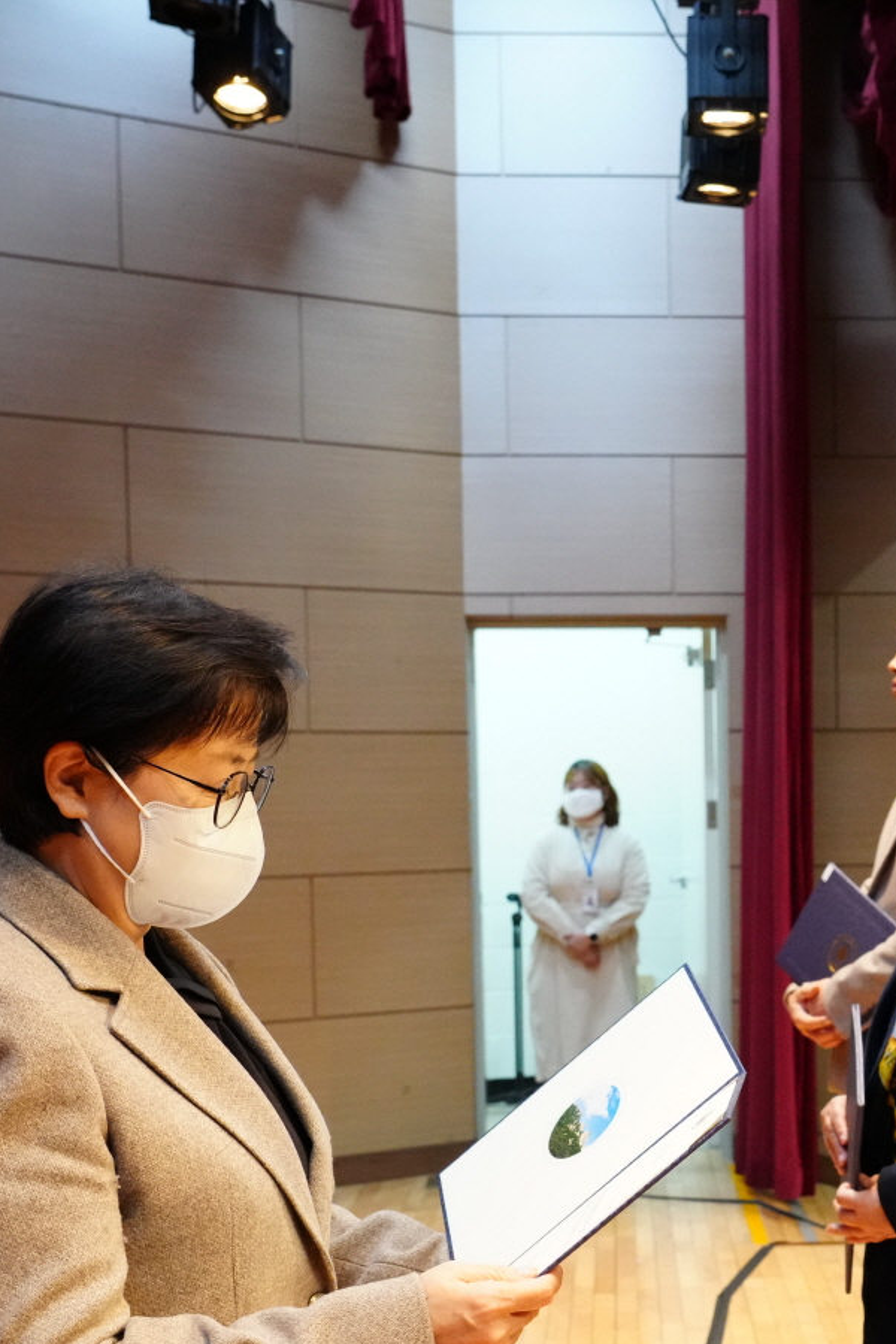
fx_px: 1792
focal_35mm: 48
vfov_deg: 40.6
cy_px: 895
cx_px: 733
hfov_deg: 27.4
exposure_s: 1/160
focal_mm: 24
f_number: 4.5
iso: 6400
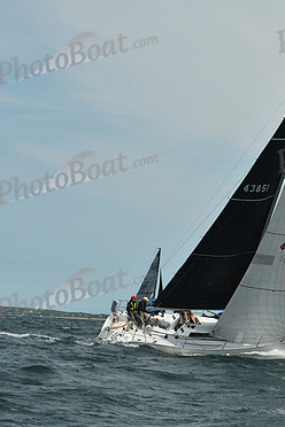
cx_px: 218
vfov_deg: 17.4
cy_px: 100
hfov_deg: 11.7
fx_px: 1389
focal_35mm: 117
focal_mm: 75
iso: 320
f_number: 10
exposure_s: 1/1250
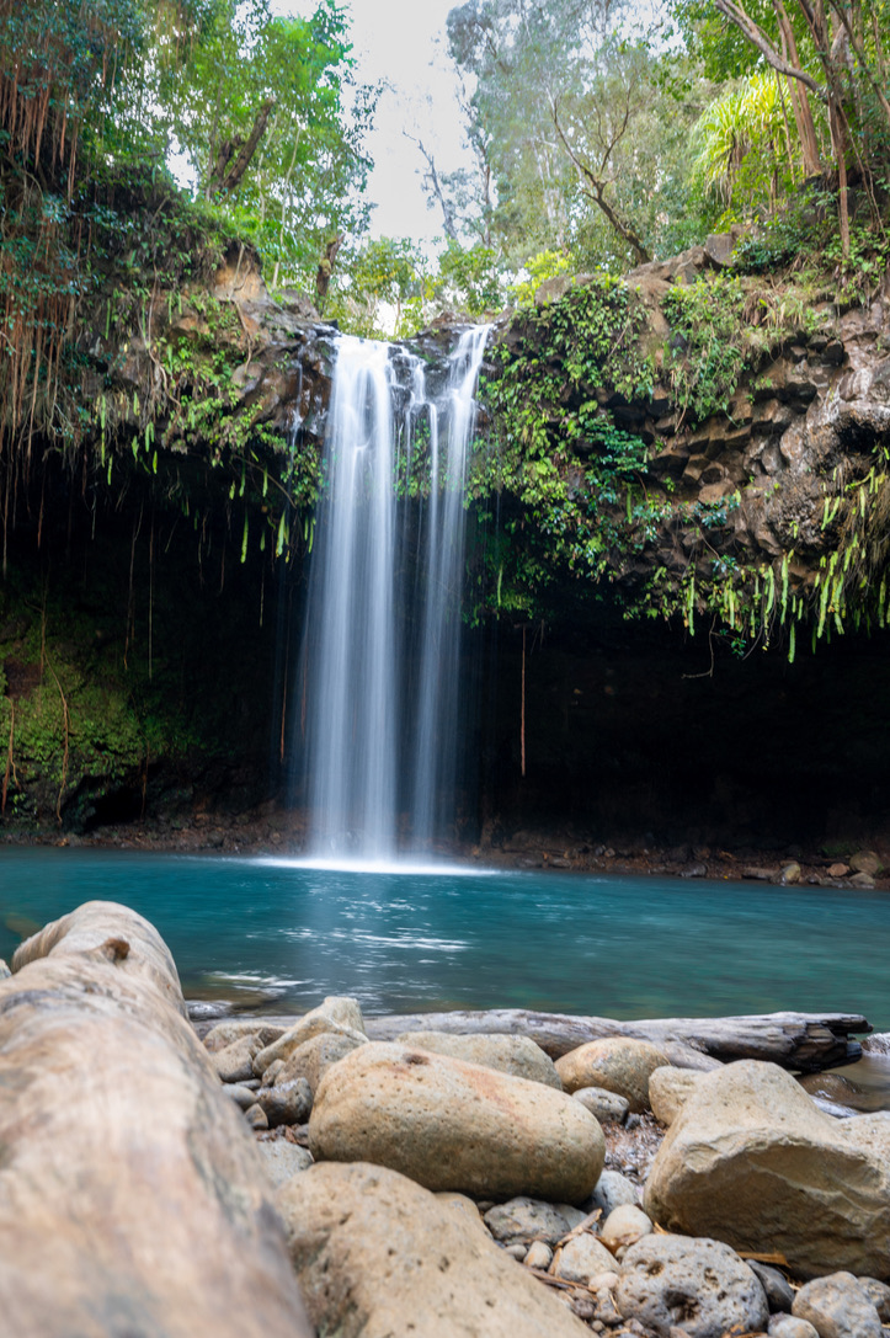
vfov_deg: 54.5
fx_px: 1300
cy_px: 669
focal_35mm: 35
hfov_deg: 37.8
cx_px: 445
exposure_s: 1.6
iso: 500
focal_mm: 35
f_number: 16
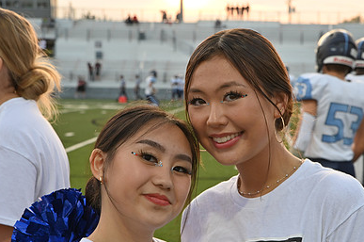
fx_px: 1060
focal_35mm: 105
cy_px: 137
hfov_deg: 19.5
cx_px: 217
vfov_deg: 13.0
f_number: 7.1
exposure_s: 1/160
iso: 800
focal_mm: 70
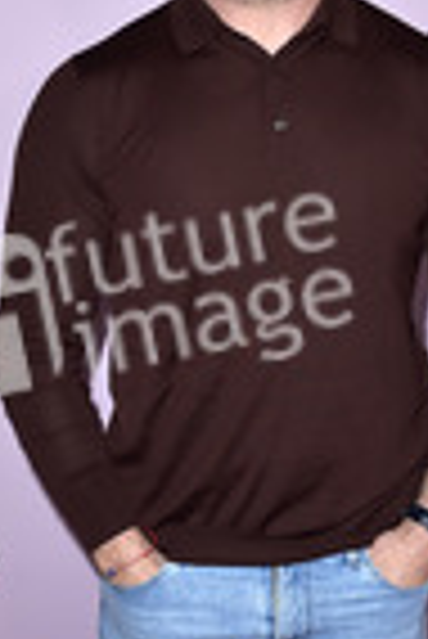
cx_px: 255
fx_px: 1405
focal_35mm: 79
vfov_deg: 25.1
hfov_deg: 17.3
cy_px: 526
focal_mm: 28
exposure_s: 1/250
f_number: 7.1
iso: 200
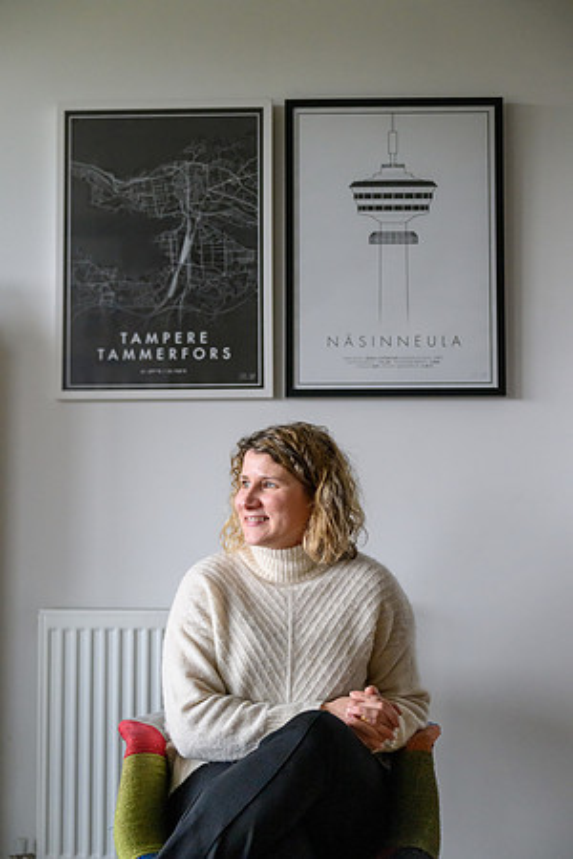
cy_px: 430
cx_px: 286
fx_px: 1170
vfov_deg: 40.3
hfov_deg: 27.5
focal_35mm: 49
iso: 5000
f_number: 2.2
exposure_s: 1/250
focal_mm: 49
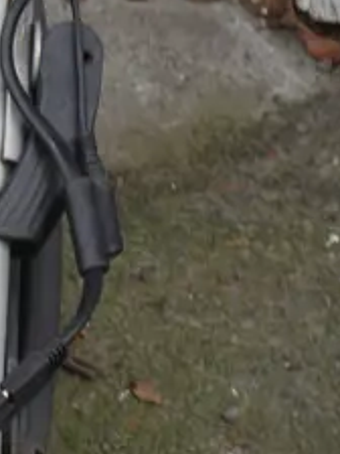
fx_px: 1912
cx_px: -210
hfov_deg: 9.8
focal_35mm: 146
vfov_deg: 11.6
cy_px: 1022
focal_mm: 16
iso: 200
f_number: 4.5
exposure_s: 1/125
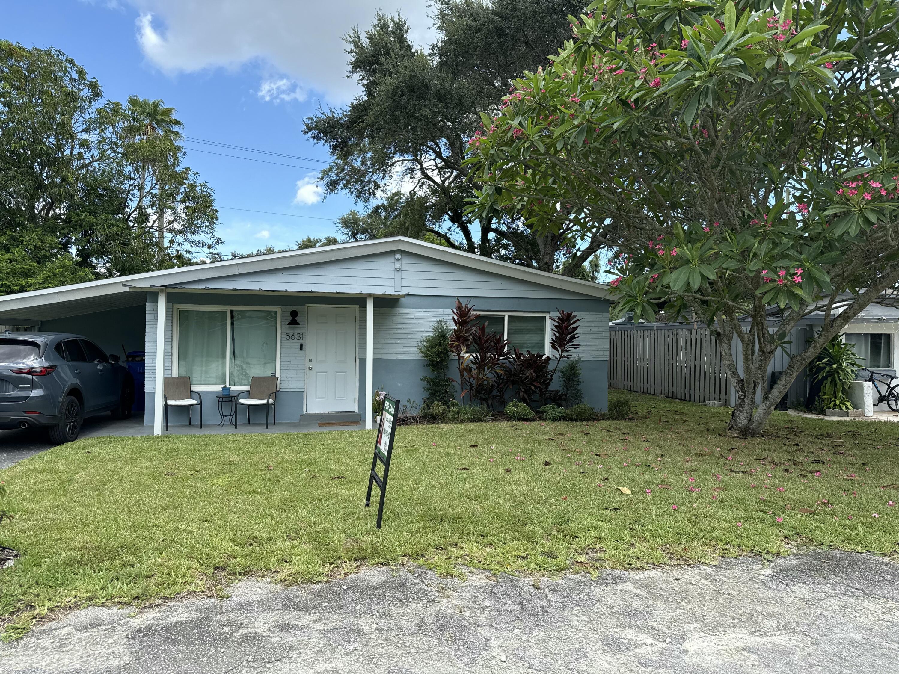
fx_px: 623
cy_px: 337
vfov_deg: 56.8
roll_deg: -0.4
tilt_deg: -0.1
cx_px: 450
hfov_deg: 71.6
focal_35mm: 24
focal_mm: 6.76
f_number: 1.78
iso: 80
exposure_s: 1/1855
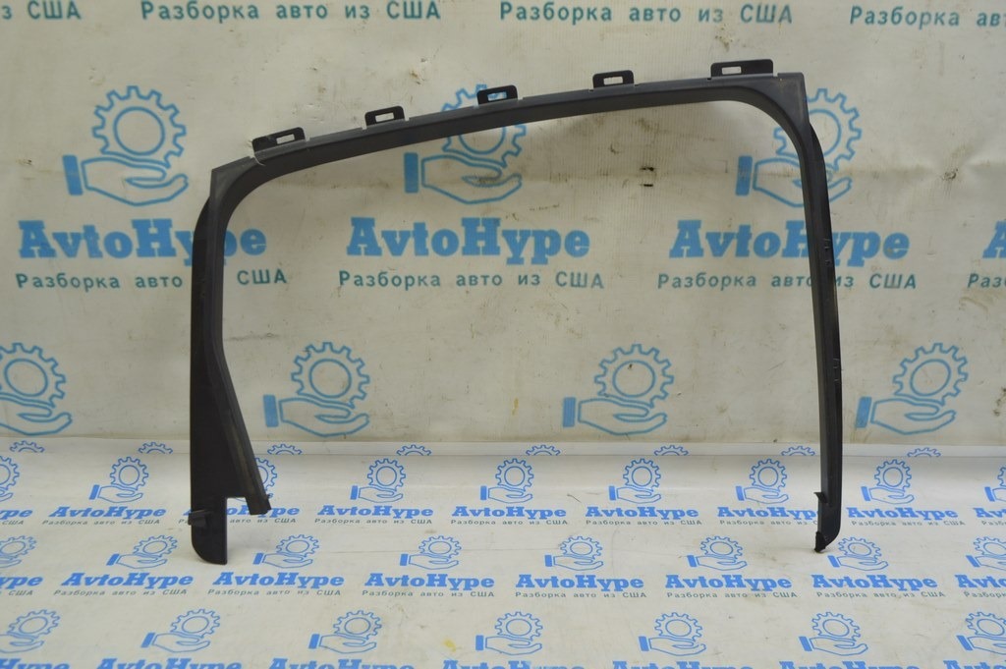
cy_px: 334
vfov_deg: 39.9
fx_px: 921
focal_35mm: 33
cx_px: 503
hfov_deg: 57.3
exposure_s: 1/25
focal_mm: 22
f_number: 5.6
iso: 400
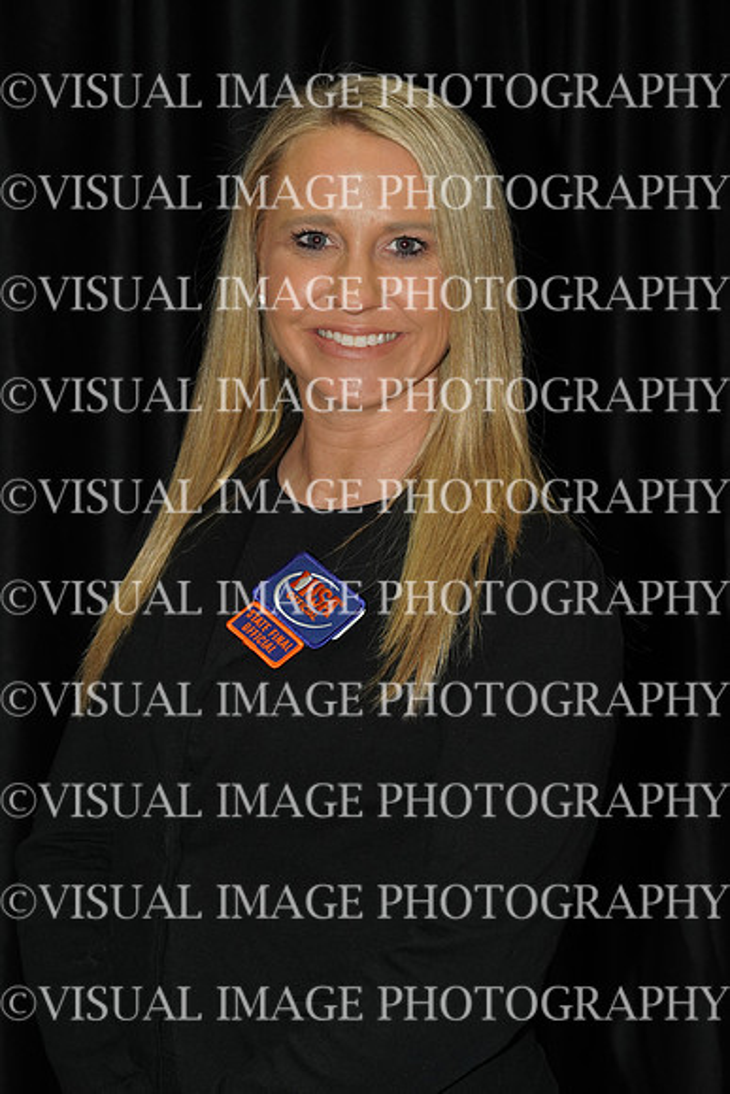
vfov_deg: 18.7
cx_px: 365
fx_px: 3328
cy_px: 547
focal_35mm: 110
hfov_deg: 12.5
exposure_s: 1/125
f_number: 8
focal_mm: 73
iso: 1000
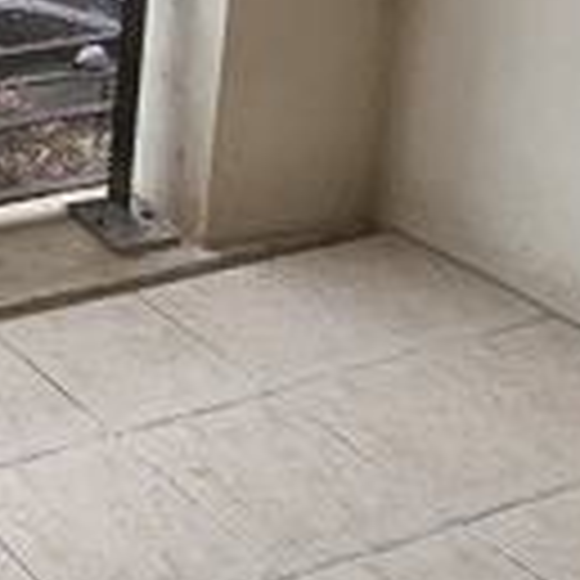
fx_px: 1346
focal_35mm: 71
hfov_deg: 18.3
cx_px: -508
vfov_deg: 20.9
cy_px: -270
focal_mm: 2.2
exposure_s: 1/105
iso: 50
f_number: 2.2
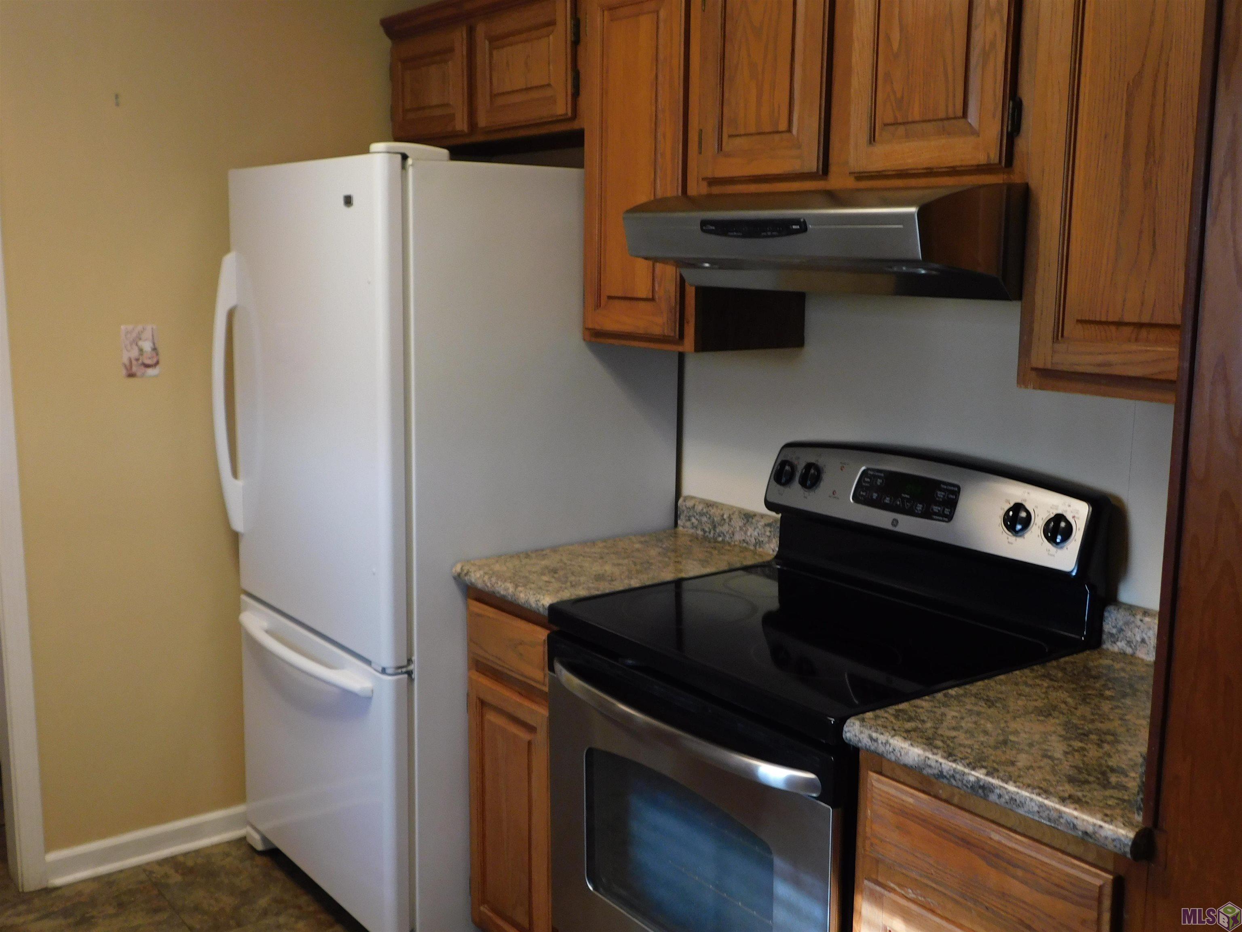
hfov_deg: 51.4
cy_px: 466
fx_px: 1292
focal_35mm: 36
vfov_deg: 39.7
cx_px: 621
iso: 180
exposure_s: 1/30
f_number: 3.5
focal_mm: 6.3
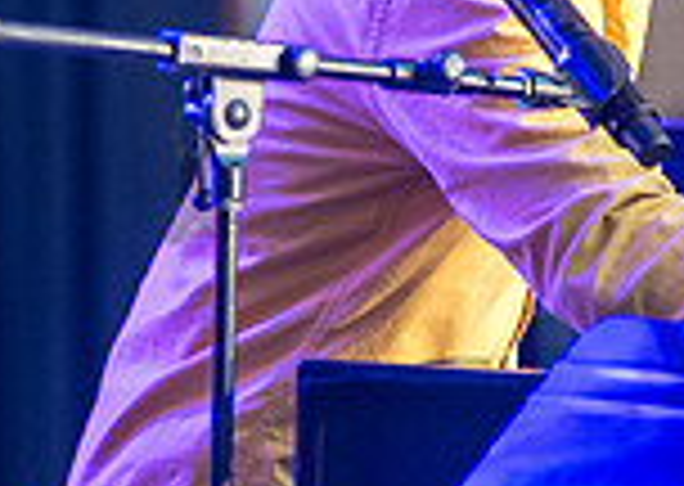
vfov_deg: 1.9
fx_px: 14776
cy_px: -188
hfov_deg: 2.7
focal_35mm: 762
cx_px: 557
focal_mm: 170
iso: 1000
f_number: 2.8
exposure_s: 1/320
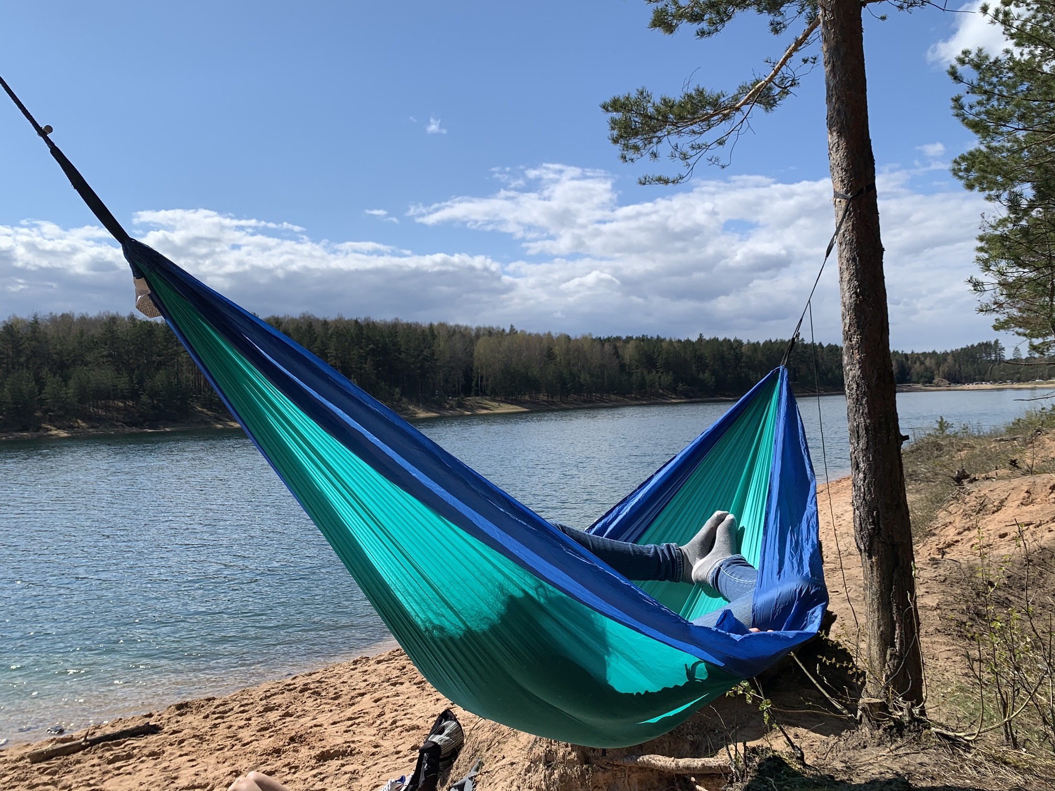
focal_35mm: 26
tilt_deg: +0.0
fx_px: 792
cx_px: 528
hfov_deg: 67.3
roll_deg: +2.7
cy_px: 396
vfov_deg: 53.1
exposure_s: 1/3521
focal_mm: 4.25
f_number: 1.8
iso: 25
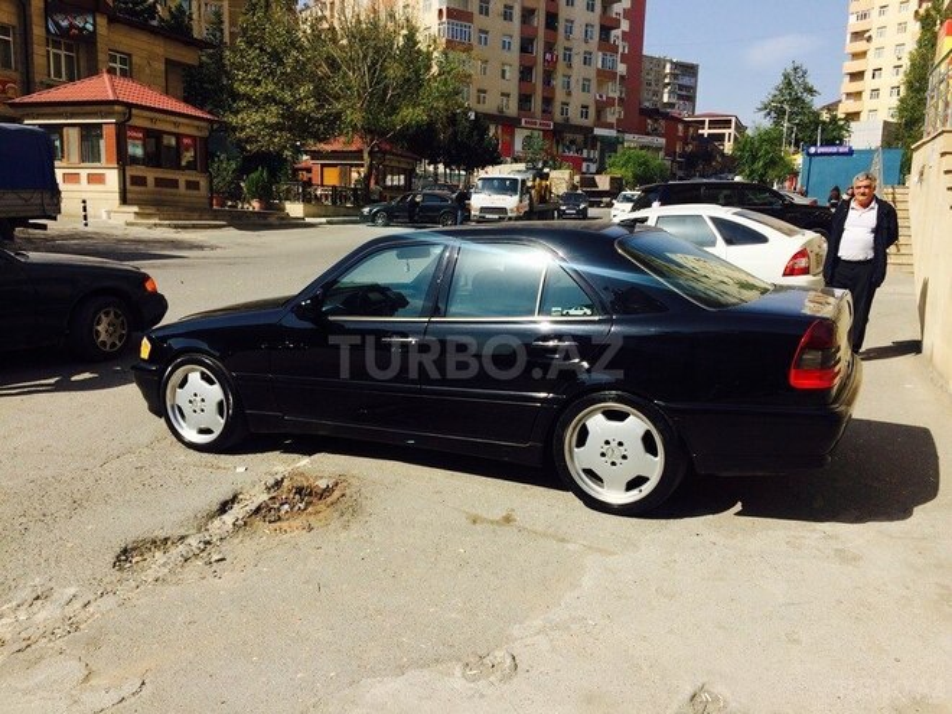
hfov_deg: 61.7
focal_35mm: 29
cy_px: 357
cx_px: 476
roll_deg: -1.0
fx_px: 798
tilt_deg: -10.7
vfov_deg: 48.2
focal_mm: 4.15
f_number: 2.2
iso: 32
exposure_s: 1/2740
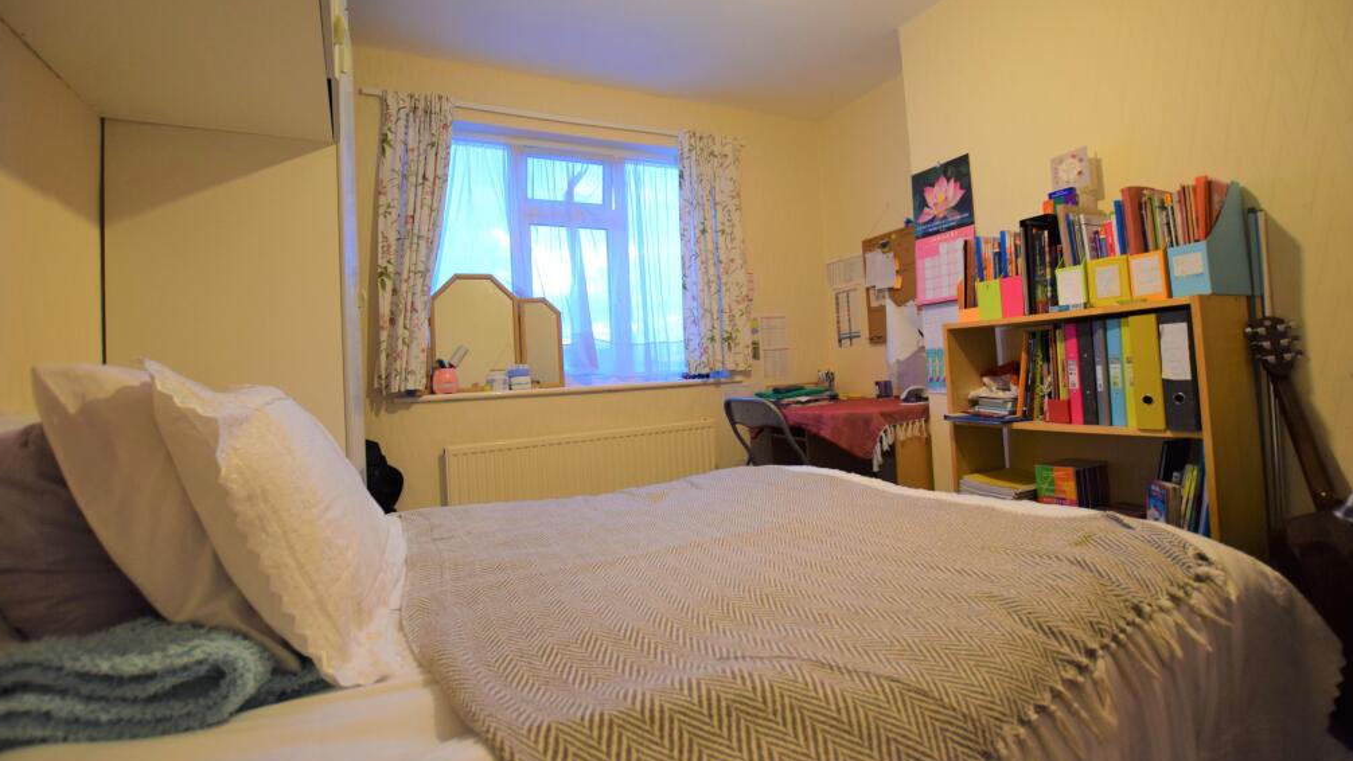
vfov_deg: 67.0
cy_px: 346
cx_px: 667
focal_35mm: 16
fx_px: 574
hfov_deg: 99.4
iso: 900
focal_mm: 10
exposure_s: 1/60
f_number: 3.5
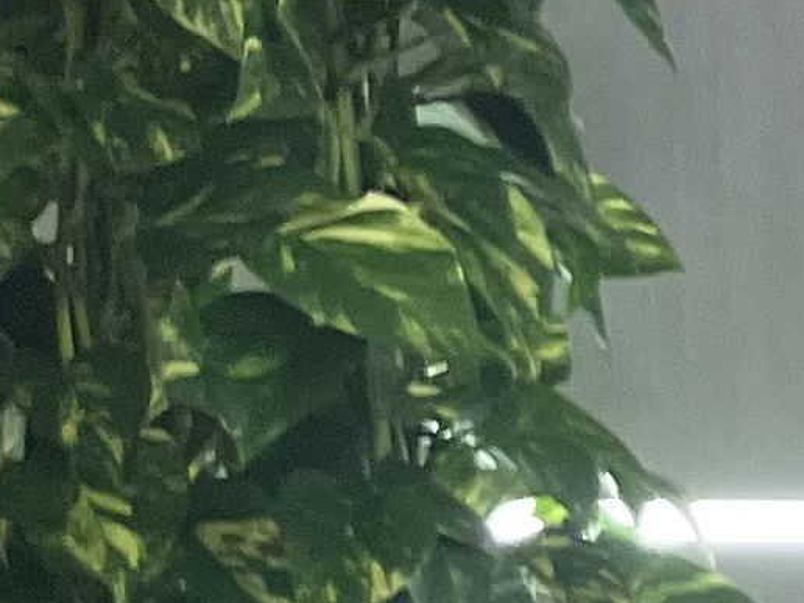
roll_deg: -0.5
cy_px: 771
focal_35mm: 219
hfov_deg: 7.4
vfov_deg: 6.7
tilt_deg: -9.3
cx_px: 2780
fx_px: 5087
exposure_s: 1/100
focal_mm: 3.99
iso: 50
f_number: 1.8
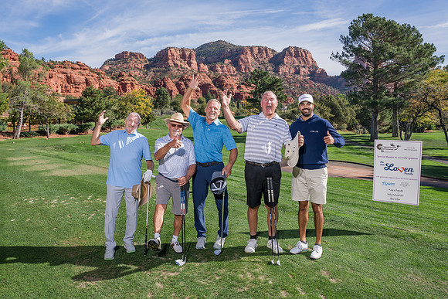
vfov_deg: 46.5
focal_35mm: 28
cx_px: 196
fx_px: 348
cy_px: 143
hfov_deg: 65.3
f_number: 4.5
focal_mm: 24
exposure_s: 1/1000
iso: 250
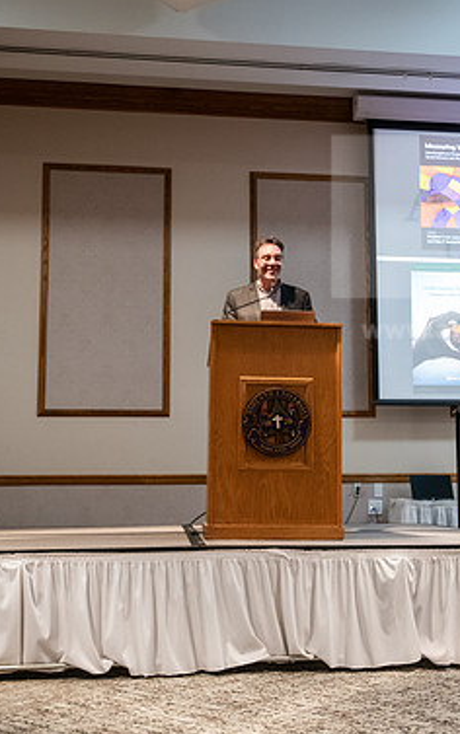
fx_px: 942
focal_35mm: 47
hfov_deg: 27.4
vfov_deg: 42.6
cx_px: 273
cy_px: 371
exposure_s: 1/160
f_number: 3.2
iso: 2000
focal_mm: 30
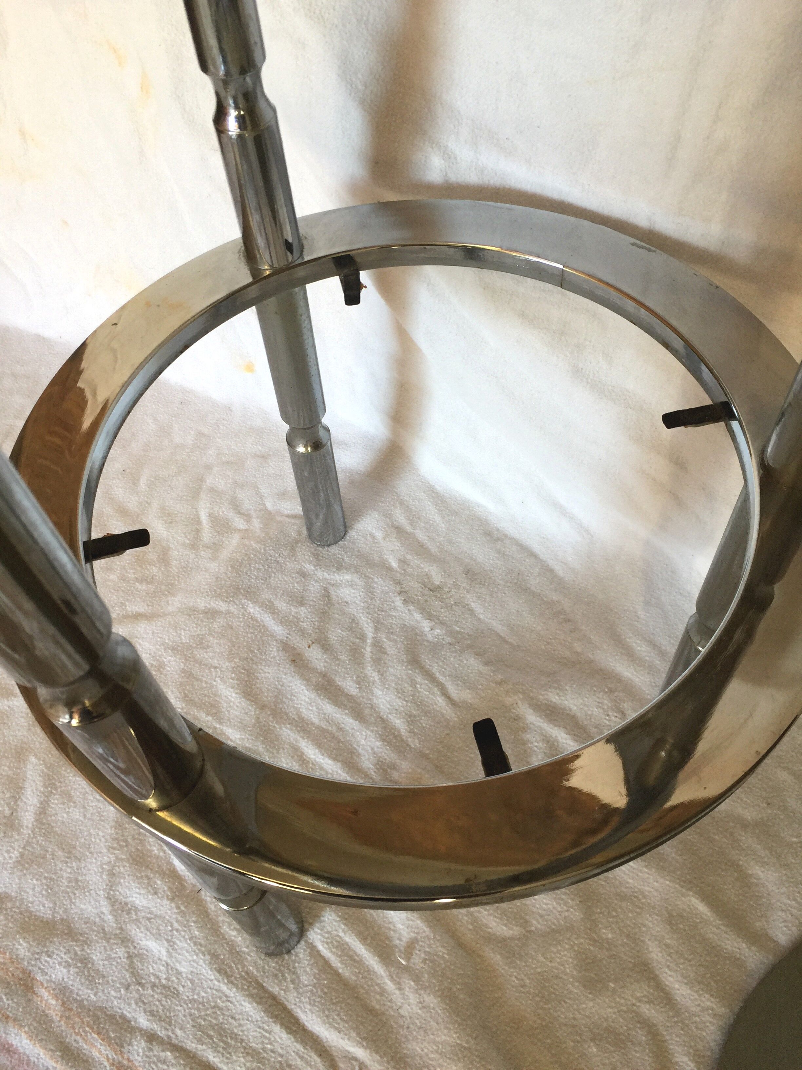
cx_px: 401
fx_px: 896
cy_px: 535
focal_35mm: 29
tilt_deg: -54.5
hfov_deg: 48.2
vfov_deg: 61.7
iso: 40
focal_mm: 4.15
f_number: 2.2
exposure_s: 1/33
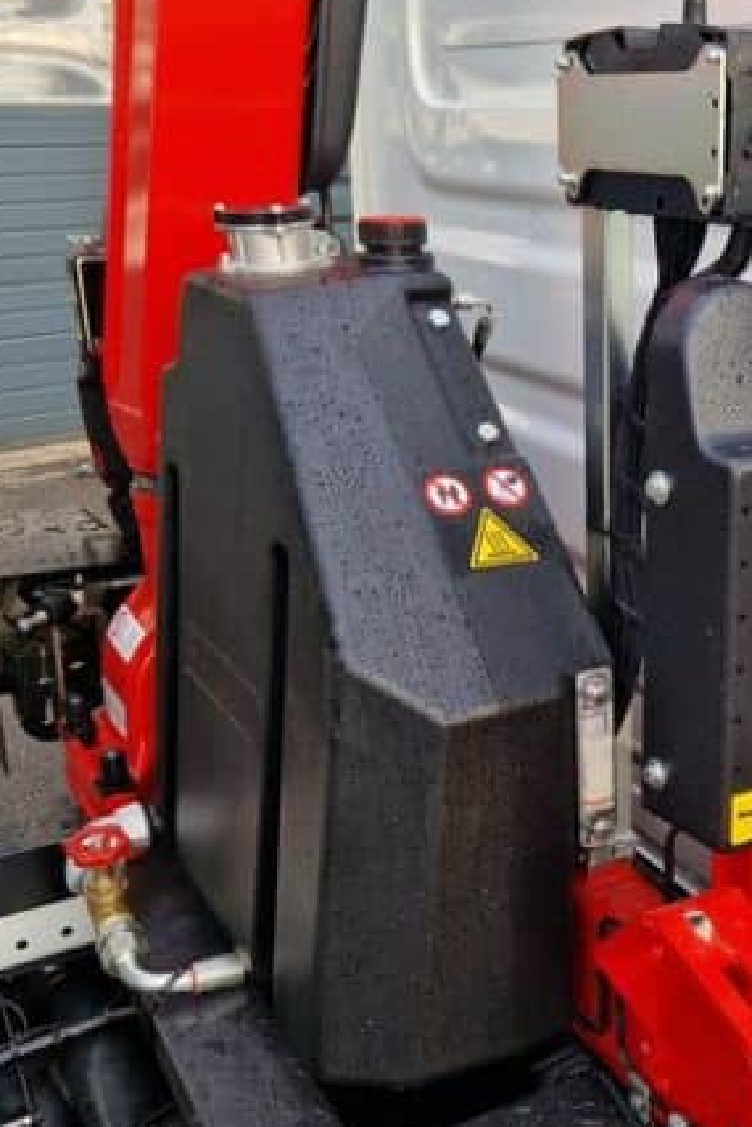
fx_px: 1346
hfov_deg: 29.5
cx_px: 720
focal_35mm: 43
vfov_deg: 45.4
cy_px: 594
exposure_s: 1/1538
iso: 50
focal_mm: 5.4
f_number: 1.8
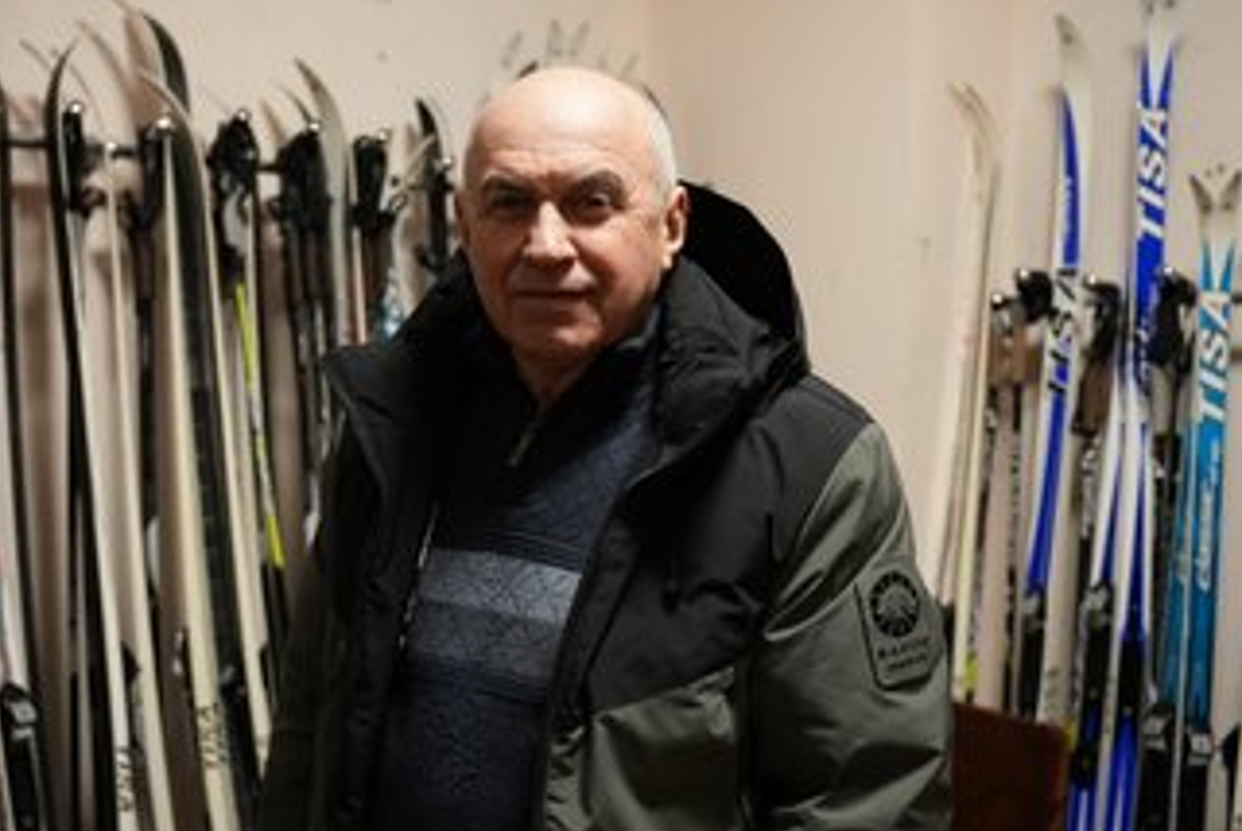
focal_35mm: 35
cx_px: 547
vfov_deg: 37.9
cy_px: 476
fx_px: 1209
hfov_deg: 54.3
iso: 5000
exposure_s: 1/200
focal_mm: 28
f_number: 2.8
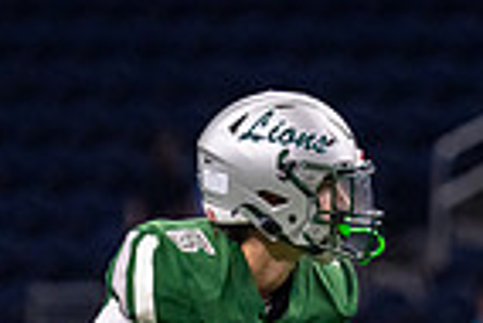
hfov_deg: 1.8
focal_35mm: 1122
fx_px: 15069
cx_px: 209
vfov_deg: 1.2
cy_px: 406
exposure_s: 1/1000
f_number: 2.8
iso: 2500
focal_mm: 182
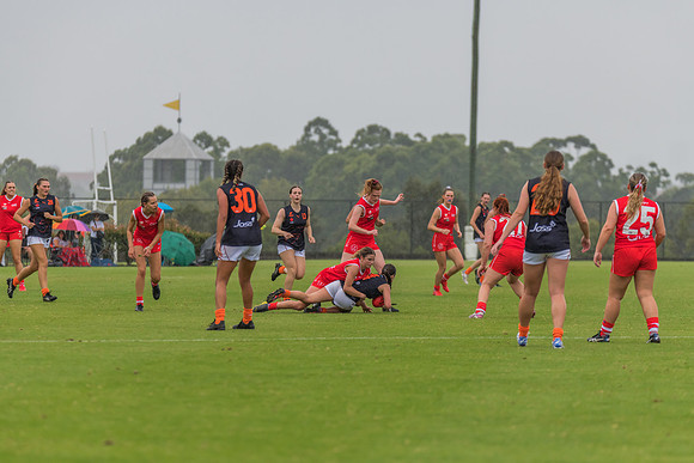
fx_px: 5013
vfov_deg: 5.3
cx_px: 347
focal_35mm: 260
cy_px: 232
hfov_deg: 7.9
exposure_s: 1/1250
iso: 560
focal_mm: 260
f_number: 5.6
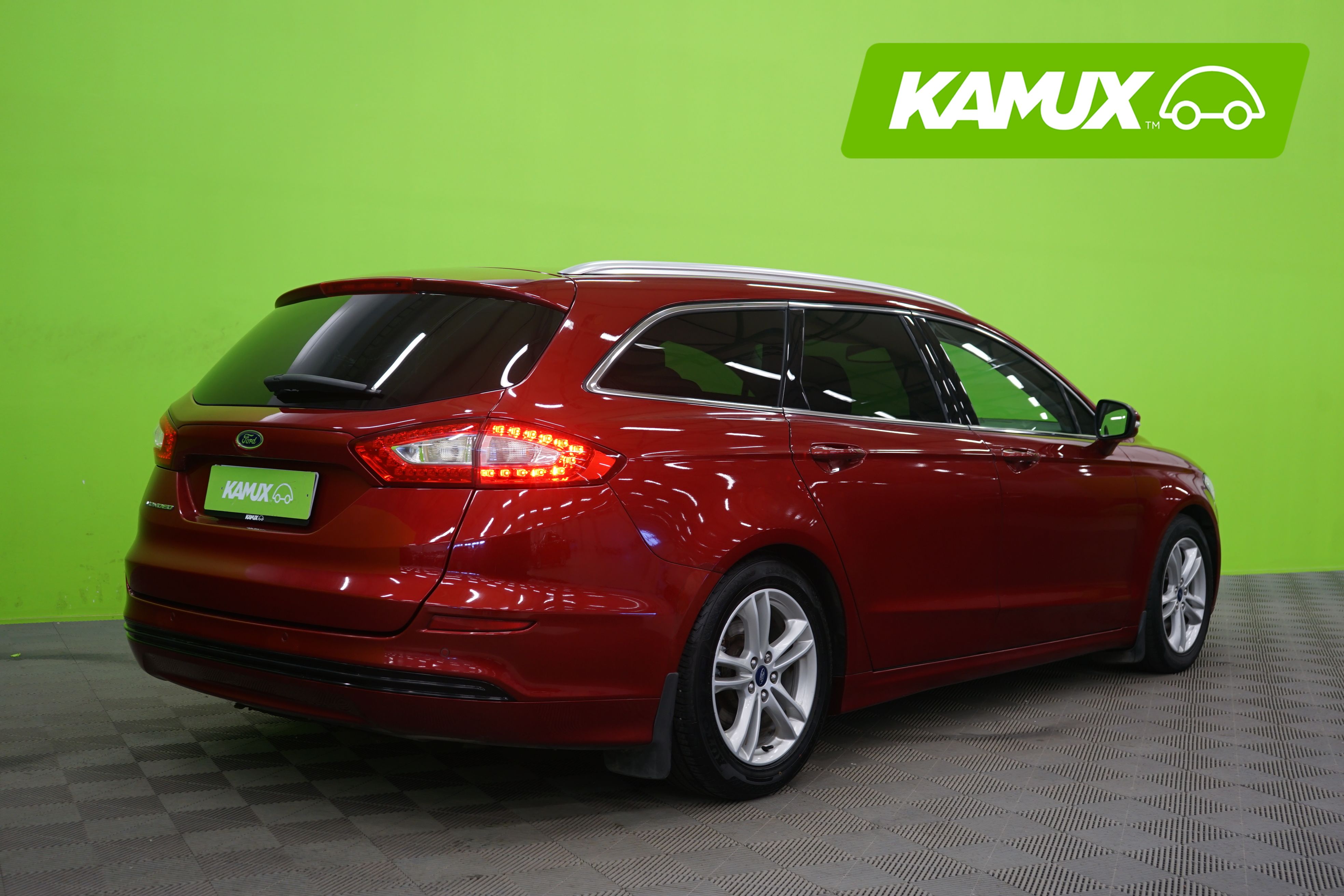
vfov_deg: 33.4
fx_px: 1493
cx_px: 672
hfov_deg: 48.5
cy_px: 448
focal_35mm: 40
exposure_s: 1/8
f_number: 5
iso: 400
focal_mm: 40
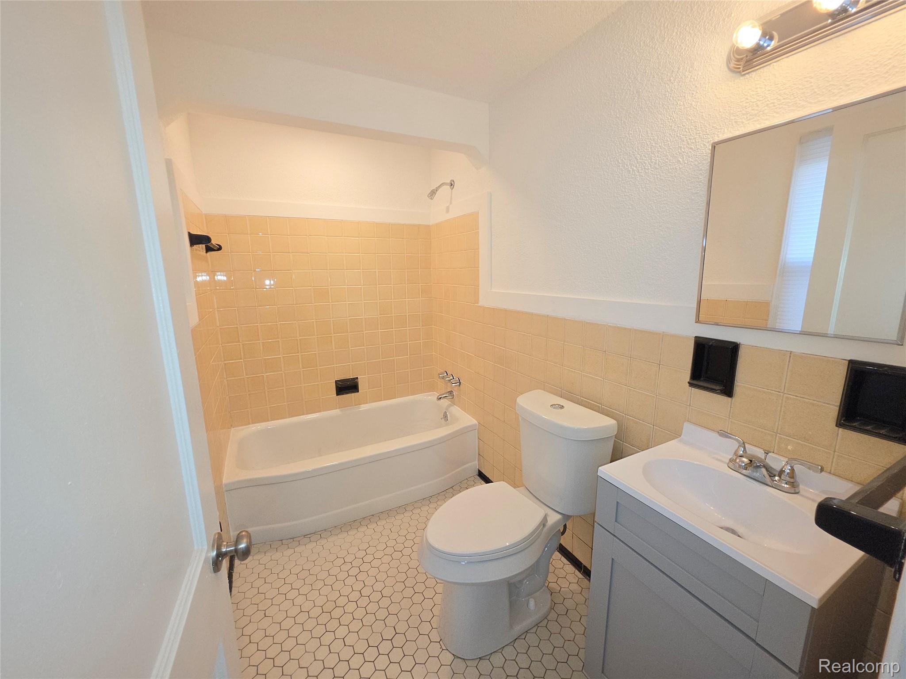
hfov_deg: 106.2
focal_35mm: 13
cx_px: 453
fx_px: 340
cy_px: 340
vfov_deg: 89.9
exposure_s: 1/60
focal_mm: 2.2
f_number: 1.9
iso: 40
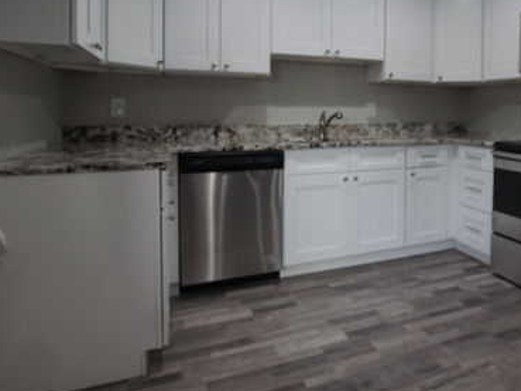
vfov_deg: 53.2
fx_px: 376
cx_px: 357
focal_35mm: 25
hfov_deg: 67.0
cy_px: 114
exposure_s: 1/160
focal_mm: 10
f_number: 4
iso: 1250
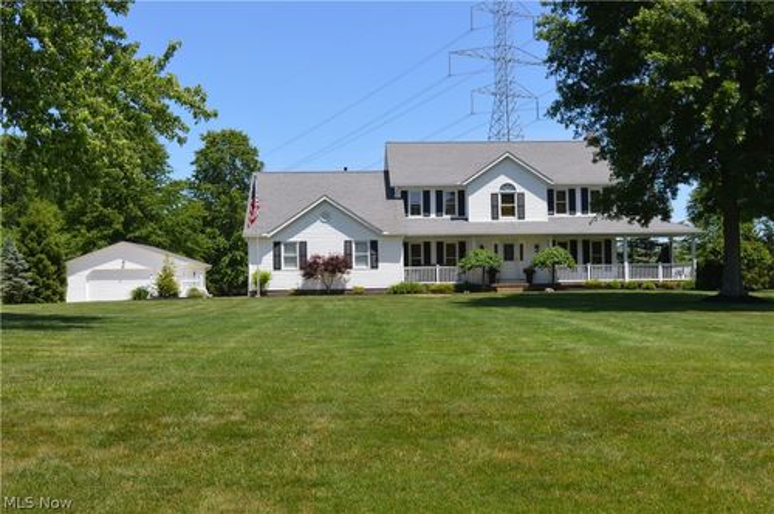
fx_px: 966
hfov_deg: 43.7
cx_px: 387
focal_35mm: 45
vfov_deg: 29.8
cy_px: 257
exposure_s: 1/250
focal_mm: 30
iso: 100
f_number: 8
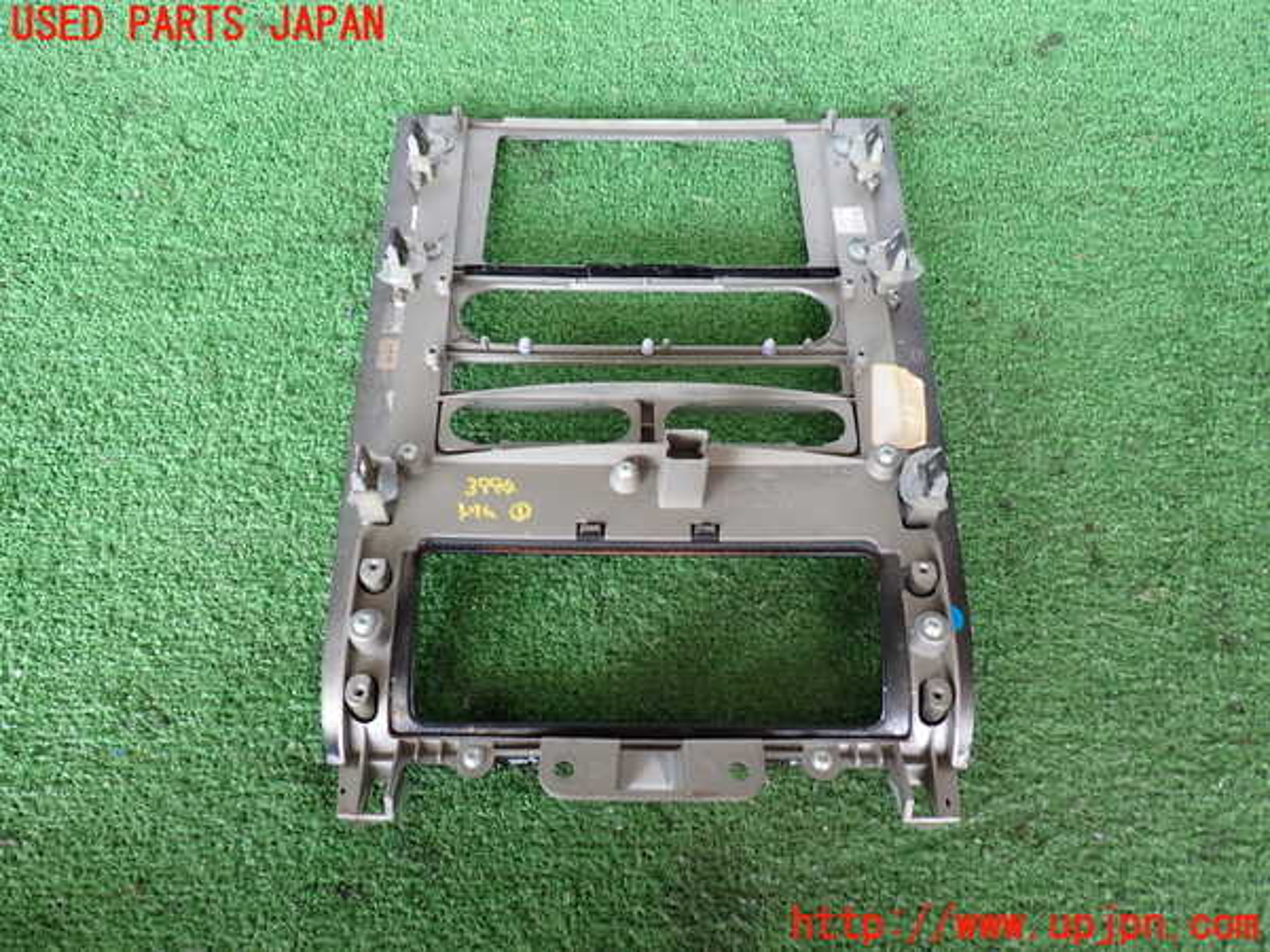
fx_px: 1027
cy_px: 476
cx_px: 635
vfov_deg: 49.7
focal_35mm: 28
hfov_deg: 63.4
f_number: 2.2
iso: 200
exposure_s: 1/60
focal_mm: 5.05
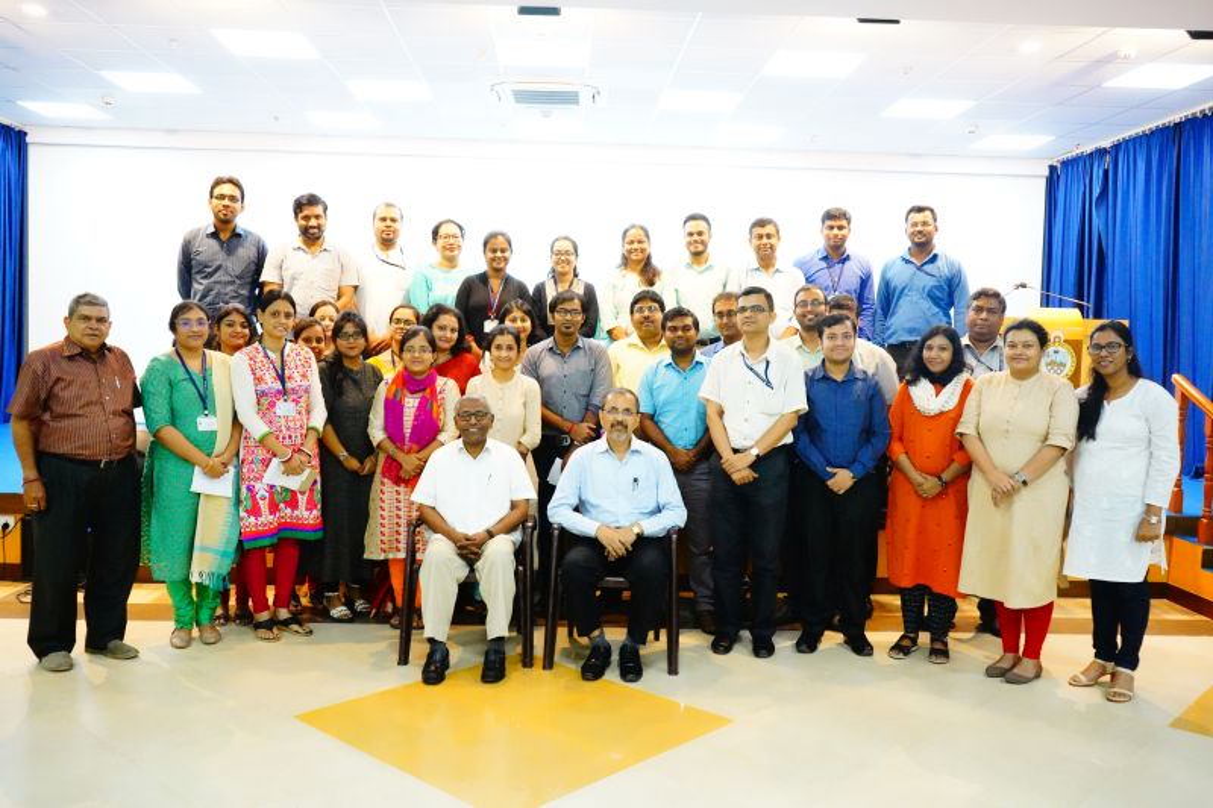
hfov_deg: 61.9
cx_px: 606
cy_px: 404
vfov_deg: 43.6
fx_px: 1011
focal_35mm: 30
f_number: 5.6
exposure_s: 1/250
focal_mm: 30
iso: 16000
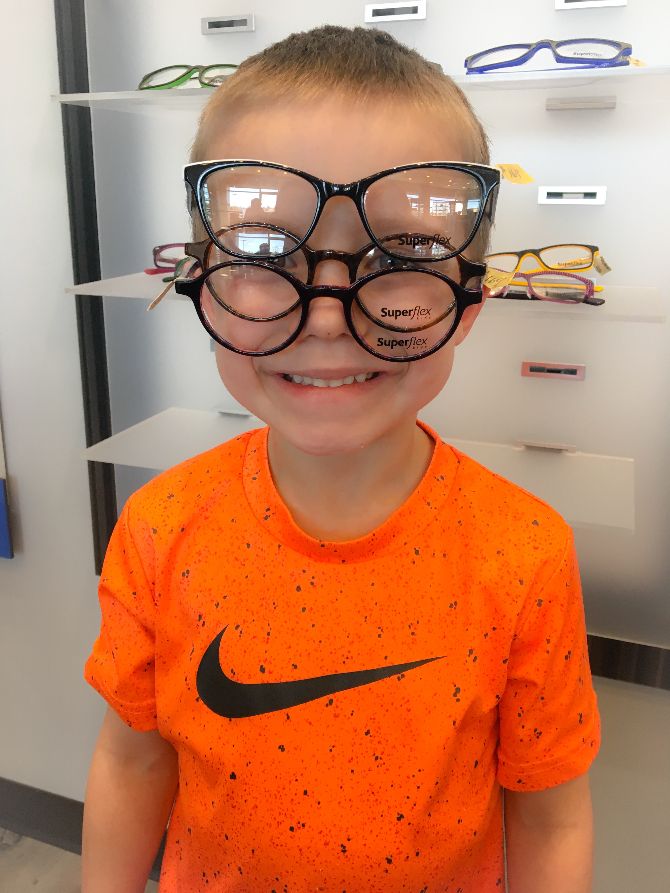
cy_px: 446
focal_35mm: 29
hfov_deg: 48.2
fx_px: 748
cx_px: 335
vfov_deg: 61.7
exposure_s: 1/30
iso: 25
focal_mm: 4.15
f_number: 2.2
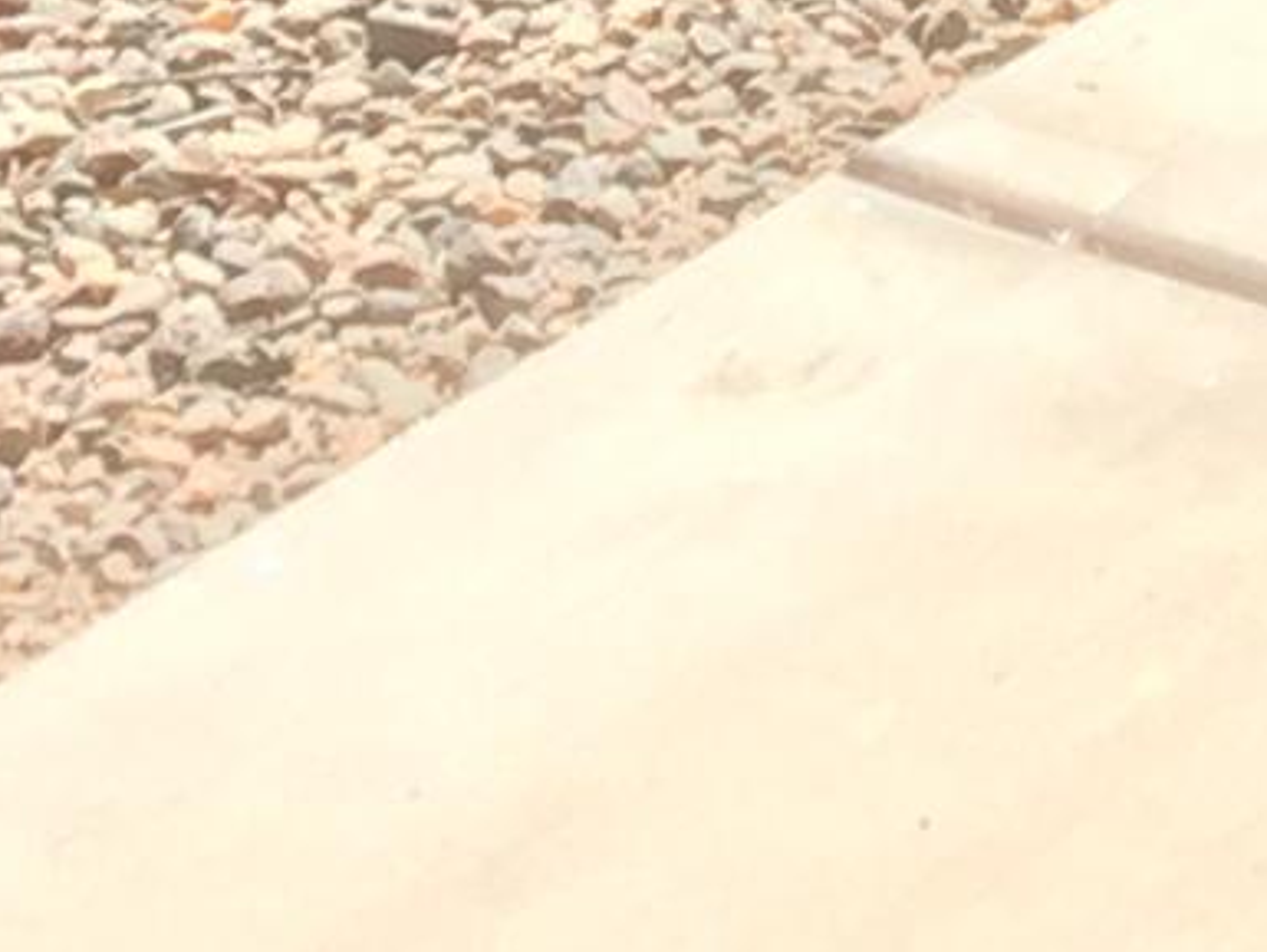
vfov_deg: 5.8
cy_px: -2606
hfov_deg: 8.7
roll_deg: -0.7
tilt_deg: -4.7
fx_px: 8275
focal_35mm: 226
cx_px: 1218
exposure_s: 1/628
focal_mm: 4.15
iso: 32
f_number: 2.2
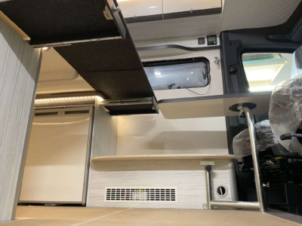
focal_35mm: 26
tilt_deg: +17.4
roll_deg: +0.2
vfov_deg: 53.1
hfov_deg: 67.3
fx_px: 227
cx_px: 151
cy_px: 113
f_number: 1.8
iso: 320
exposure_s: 1/50
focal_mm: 4.25
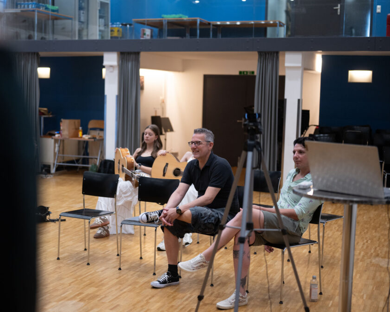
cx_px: 156
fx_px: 658
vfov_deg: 26.7
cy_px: 156
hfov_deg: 32.9
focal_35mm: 57
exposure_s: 1/320
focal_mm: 50
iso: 1000
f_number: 1.8
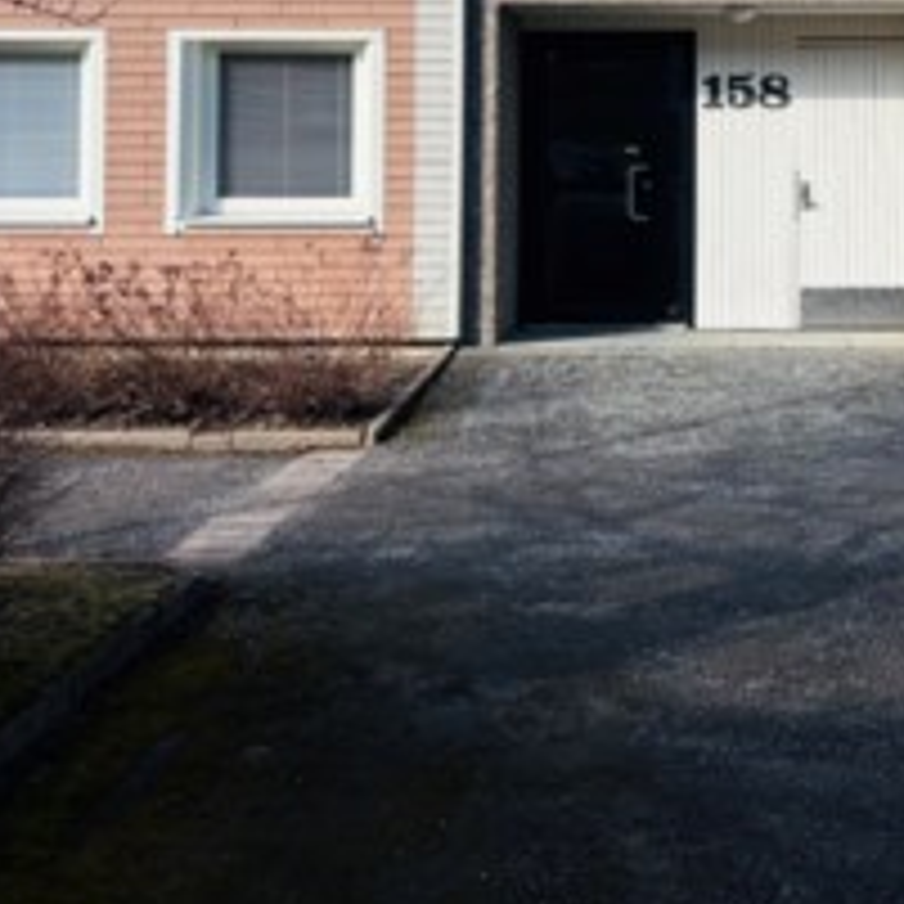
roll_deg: -0.4
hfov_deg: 30.3
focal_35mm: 55
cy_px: 117
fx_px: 1625
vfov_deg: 30.0
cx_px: 733
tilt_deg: +1.7
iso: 50
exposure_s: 1/4082
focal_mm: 5.96
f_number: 1.6
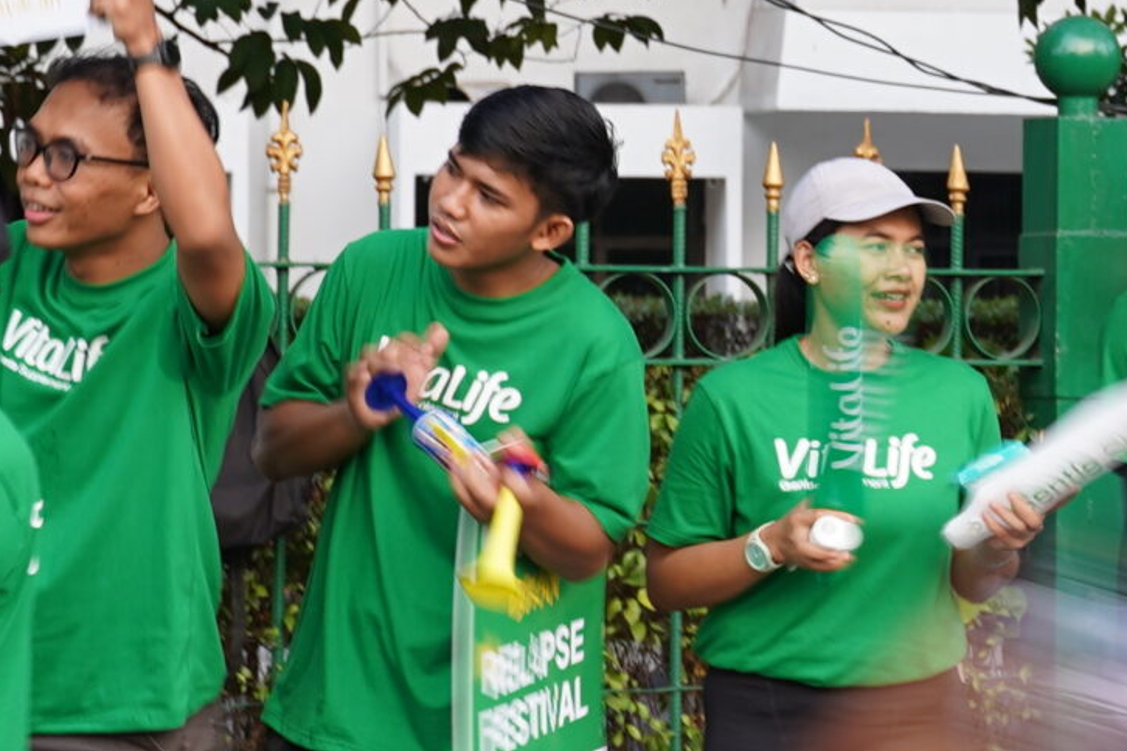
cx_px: 1928
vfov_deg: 6.8
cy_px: 423
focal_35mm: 201
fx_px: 6292
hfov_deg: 9.8
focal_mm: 38
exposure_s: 1/15
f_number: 10
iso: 100
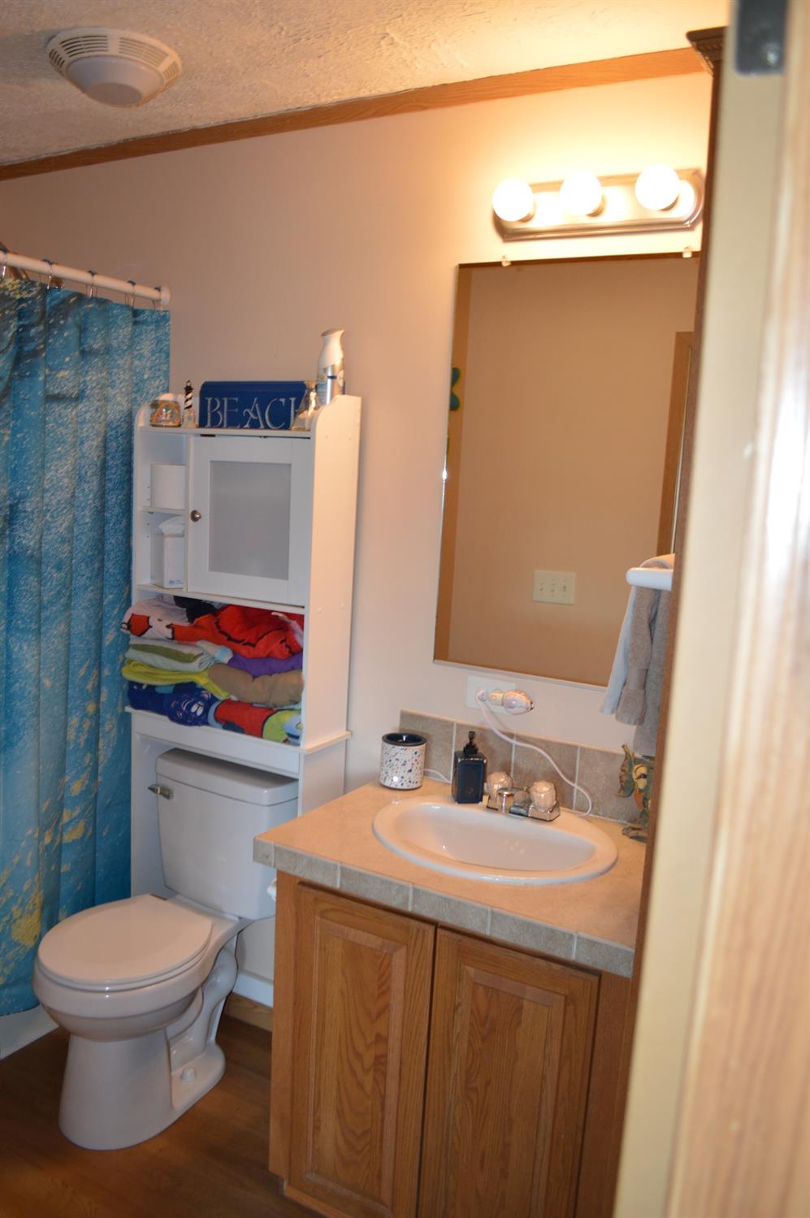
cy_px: 609
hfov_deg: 47.9
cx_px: 405
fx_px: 913
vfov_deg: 67.4
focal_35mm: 27
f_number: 4
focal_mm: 18
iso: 400
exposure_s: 1/60
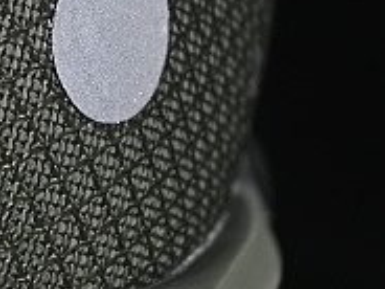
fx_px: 4716
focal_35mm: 424
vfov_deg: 3.5
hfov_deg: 4.6
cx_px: -230
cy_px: -13
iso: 160
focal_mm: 50
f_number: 6.3
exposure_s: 1/60
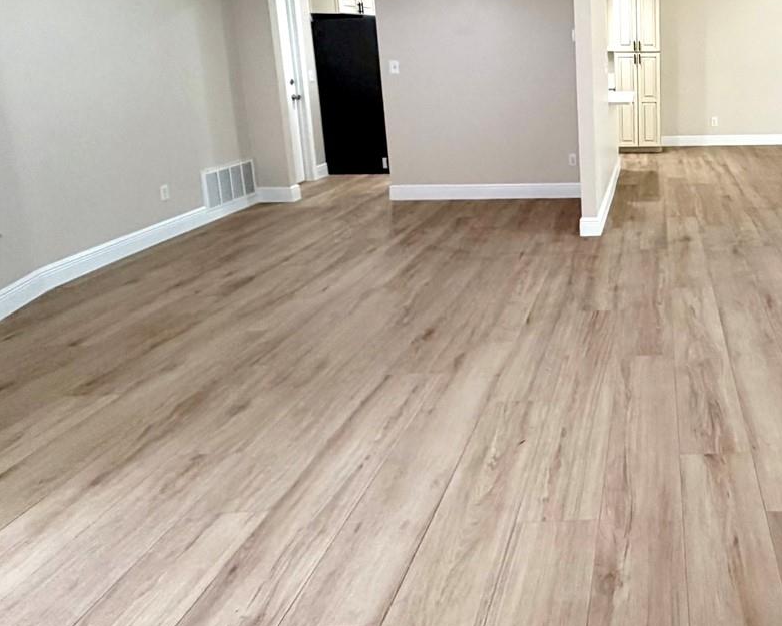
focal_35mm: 28
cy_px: 158
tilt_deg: -10.6
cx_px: 688
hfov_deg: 55.0
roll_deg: +0.4
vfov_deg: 49.5
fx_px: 648
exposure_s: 1/120
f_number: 2.2
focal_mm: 2.22
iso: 250
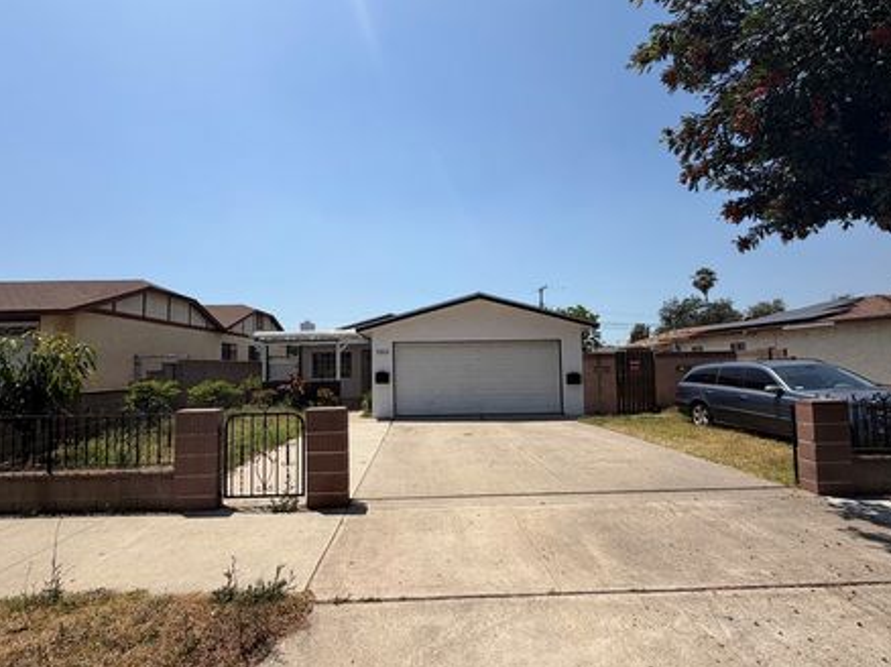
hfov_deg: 94.5
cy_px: 345
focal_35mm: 16
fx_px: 412
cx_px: 435
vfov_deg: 78.0
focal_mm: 2.22
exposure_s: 1/1339
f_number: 2.2
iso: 20
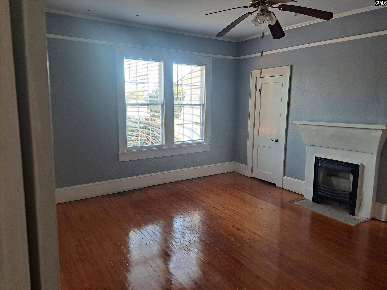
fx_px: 268
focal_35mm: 24
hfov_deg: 71.6
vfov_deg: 56.8
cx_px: 194
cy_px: 145
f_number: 1.8
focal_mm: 5.23
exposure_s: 1/60
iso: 125
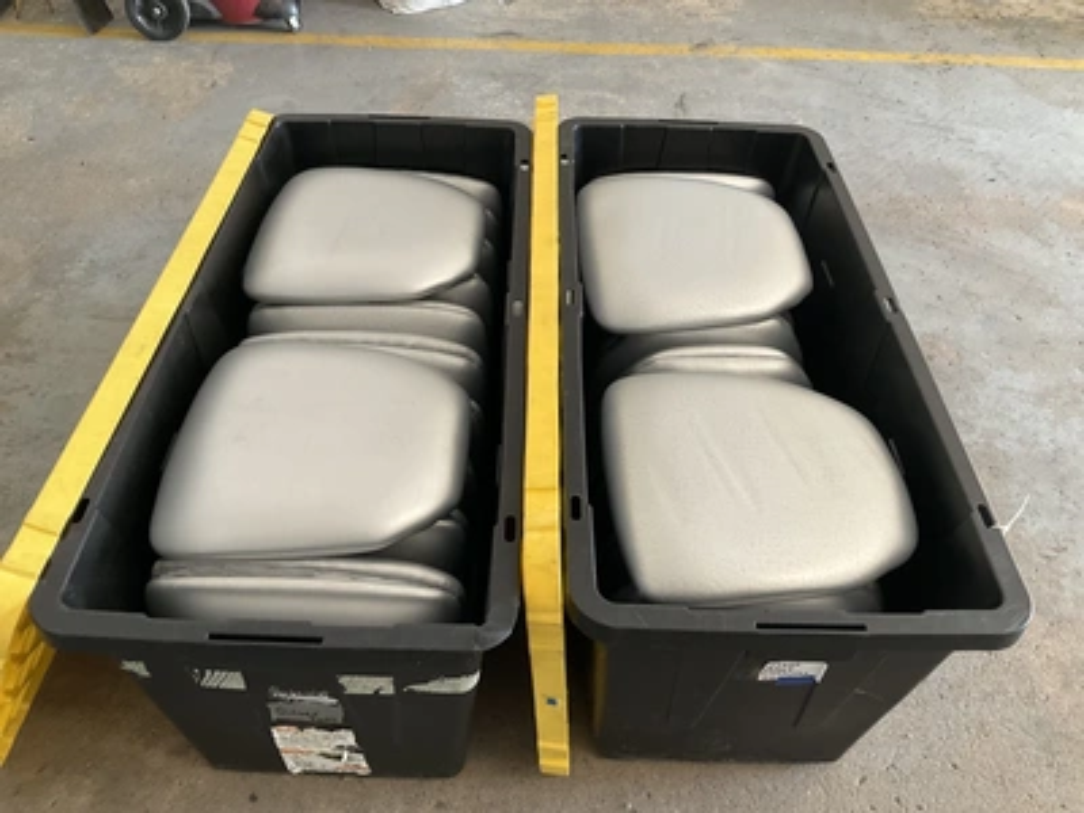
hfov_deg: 61.7
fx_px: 908
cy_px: 406
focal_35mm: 29
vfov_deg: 48.2
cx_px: 542
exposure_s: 1/60
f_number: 1.8
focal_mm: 3
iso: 80
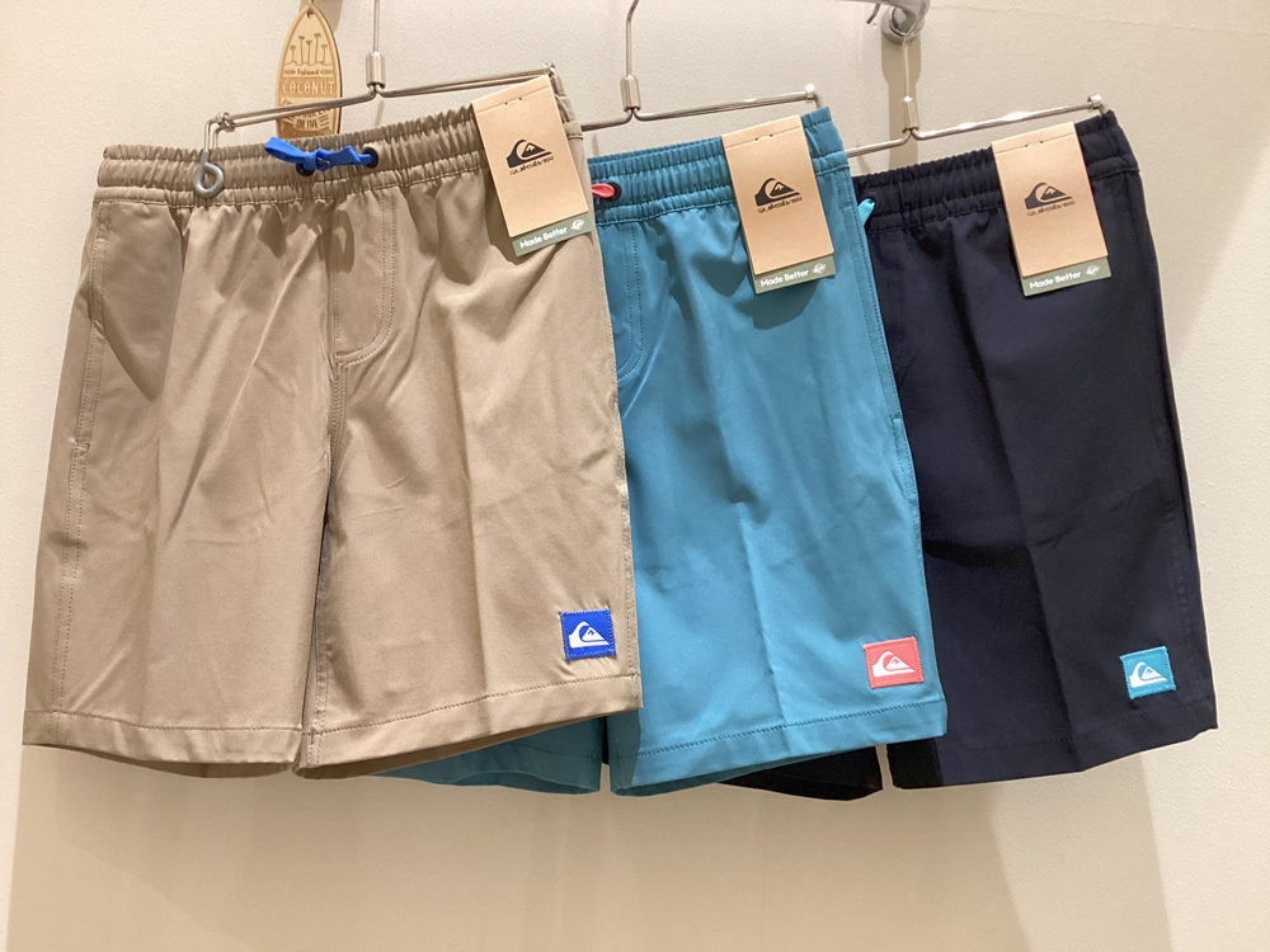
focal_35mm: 31
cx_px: 635
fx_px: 1137
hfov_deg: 58.4
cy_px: 476
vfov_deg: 45.4
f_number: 2.4
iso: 200
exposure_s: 1/60
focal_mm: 3.3
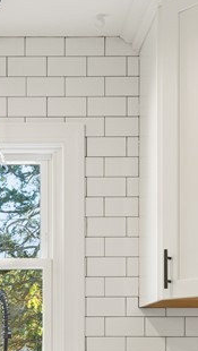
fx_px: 614
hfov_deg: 17.9
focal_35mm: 66
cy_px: 375
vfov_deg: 29.1
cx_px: 5
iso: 1250
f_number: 9
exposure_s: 1/8
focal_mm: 18
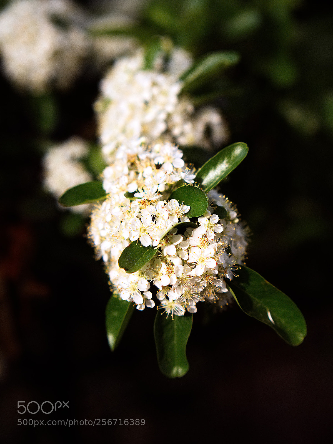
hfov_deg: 17.2
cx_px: 166
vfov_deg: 22.8
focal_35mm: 86
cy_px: 222
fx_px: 1104
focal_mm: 43
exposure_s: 1/400
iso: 100
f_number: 1.8
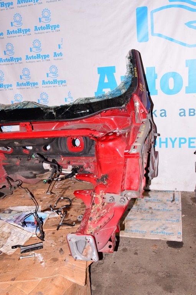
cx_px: 98
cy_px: 148
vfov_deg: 57.3
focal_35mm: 33
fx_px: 270
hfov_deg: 39.9
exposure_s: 1/200
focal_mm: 22
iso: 1600
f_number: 8
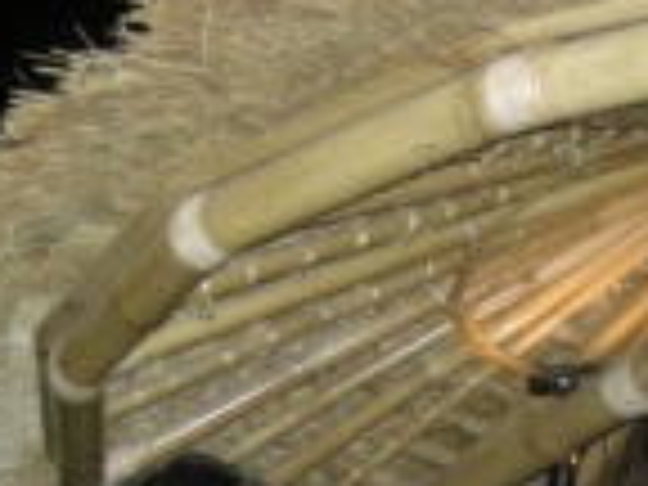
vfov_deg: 12.9
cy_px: 716
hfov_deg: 17.8
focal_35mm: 109
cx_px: 554
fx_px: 2040
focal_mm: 5.7
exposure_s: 1/60
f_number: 2.8
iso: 331
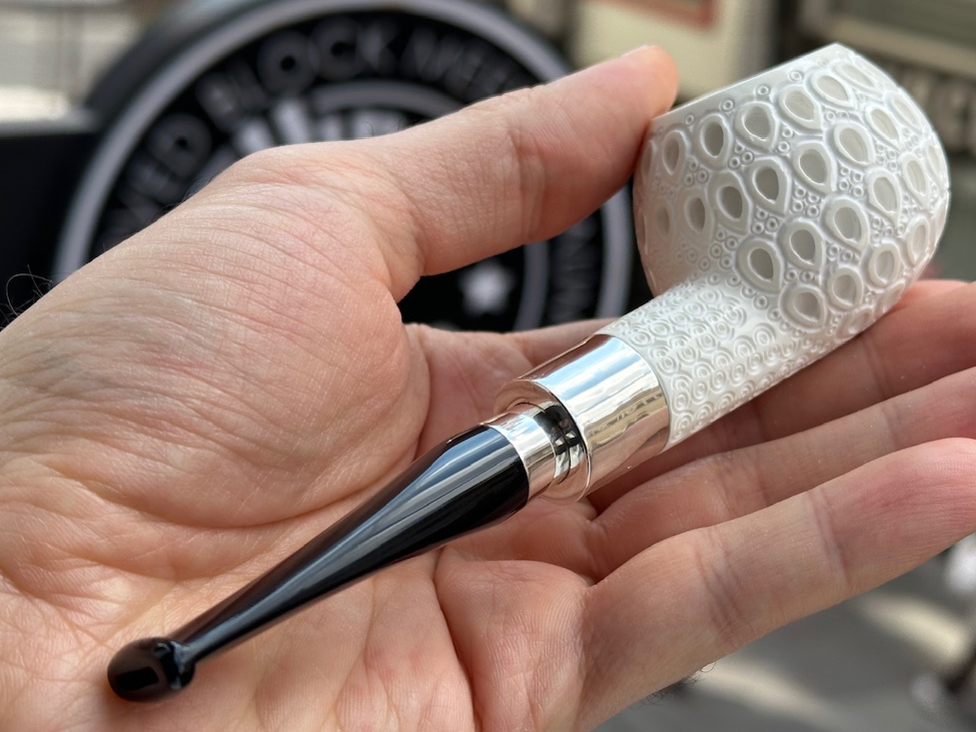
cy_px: 338
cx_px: 520
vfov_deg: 23.3
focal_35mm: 63
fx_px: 1776
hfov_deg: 30.7
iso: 64
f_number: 1.78
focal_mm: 6.86
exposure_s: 1/1030
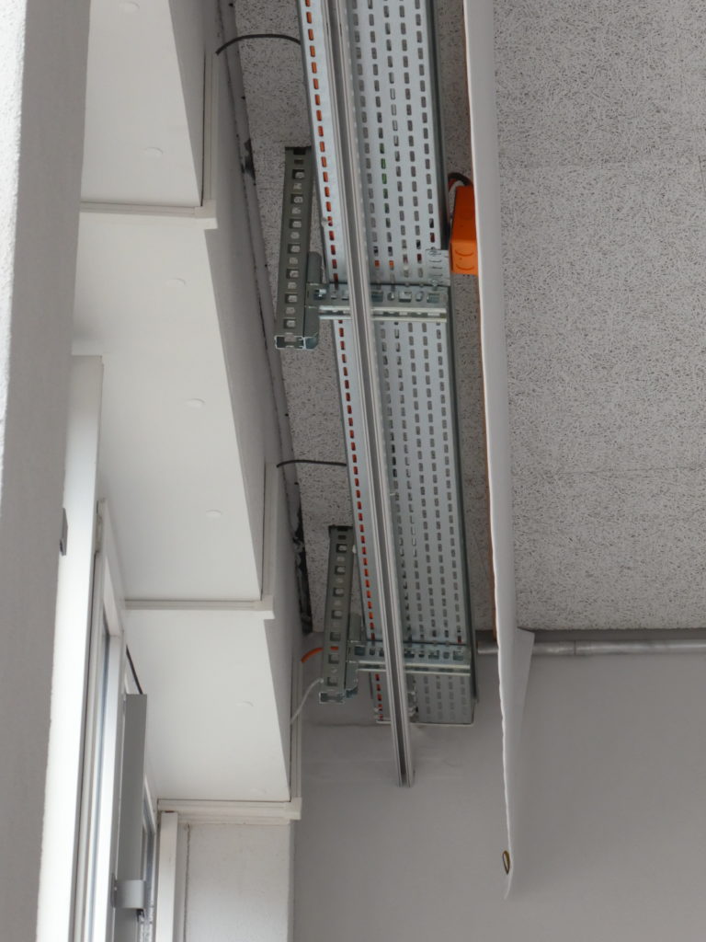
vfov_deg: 10.7
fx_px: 5031
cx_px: 353
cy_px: 471
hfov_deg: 8.0
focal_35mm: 185
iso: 320
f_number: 5.6
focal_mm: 33.2
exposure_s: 1/60
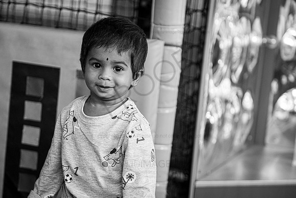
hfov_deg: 19.1
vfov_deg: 12.8
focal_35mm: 107
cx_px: 148
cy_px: 99
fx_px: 880
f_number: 2.8
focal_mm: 71.5
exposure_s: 1/60
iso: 1600
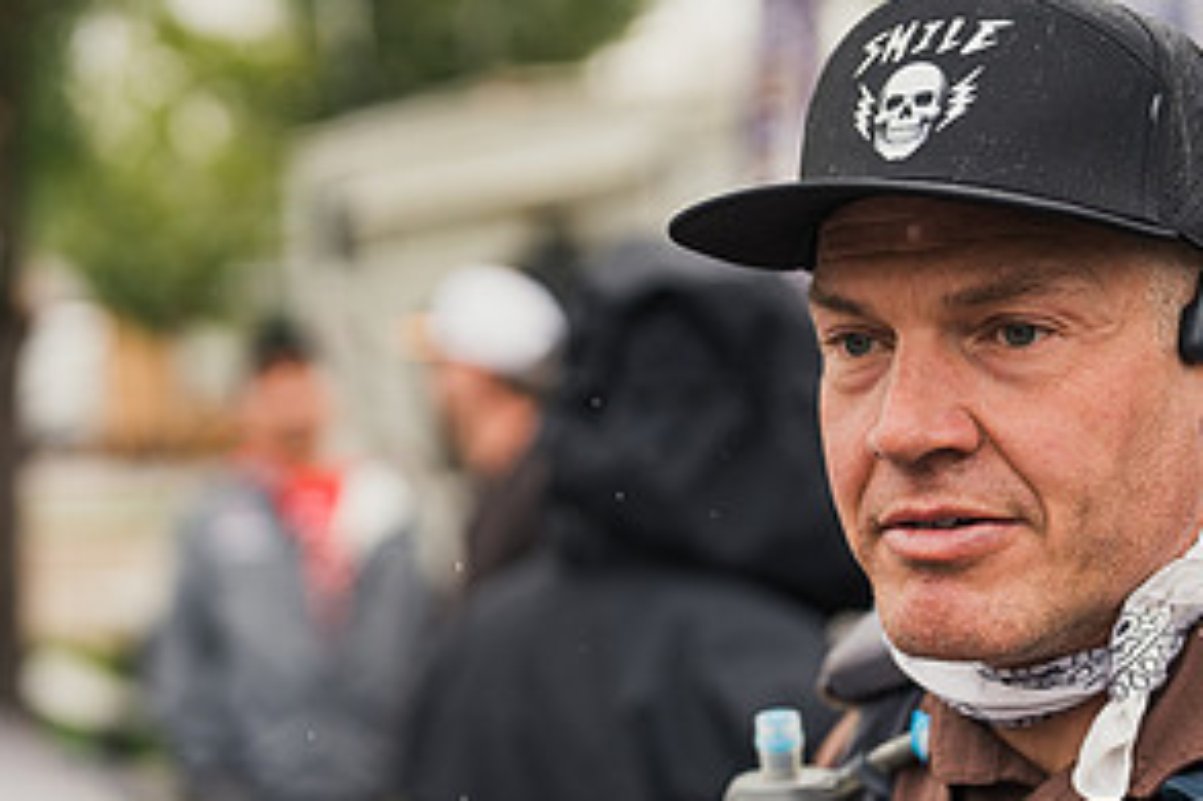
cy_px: 532
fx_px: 3306
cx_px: 686
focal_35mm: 99
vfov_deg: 13.8
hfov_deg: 20.6
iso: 400
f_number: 2
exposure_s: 1/1600
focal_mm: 50
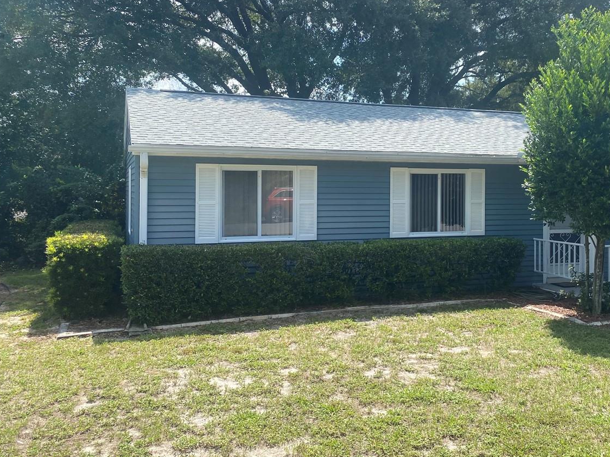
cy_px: 199
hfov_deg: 49.2
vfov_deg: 38.6
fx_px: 652
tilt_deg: +0.5
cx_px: 409
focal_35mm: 37
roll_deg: -1.3
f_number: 1.8
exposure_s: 1/1522
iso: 32
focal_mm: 4.25
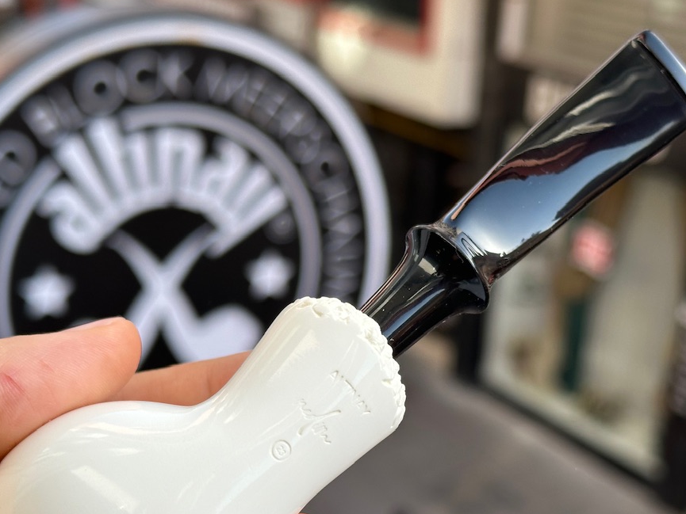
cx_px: 336
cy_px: 363
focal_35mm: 71
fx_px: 1407
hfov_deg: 27.4
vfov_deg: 20.6
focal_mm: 6.86
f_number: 1.78
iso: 64
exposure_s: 1/709
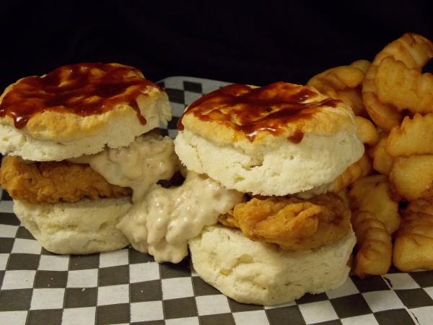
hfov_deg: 41.2
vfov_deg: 31.5
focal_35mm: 46
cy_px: 162
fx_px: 575
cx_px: 216
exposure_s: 1/25
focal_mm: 8.1
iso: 400
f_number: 3.7
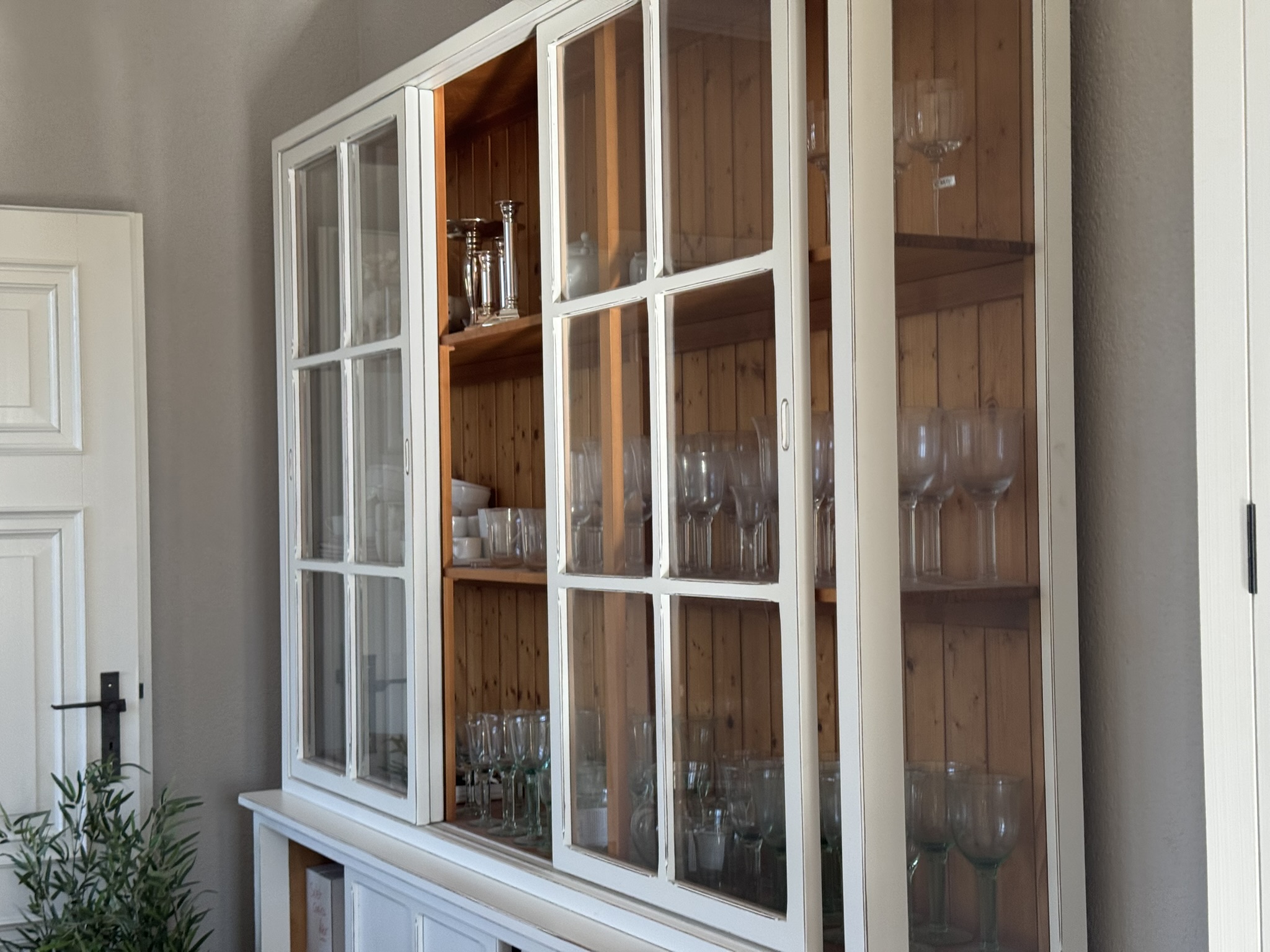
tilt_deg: +3.2
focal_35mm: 48
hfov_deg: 39.7
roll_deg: -1.5
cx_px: 635
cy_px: 476
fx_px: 1761
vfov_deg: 30.3
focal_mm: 6.76
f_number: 1.78
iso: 64
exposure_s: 1/121
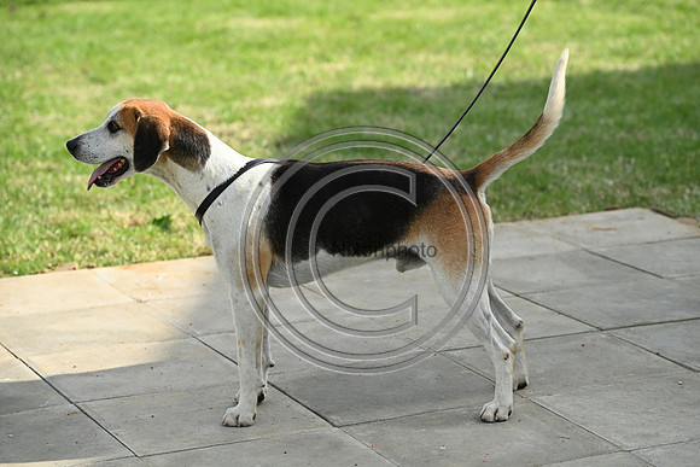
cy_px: 234
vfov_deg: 11.2
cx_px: 350
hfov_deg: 16.8
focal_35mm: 122
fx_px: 2373
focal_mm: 122
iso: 220
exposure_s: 1/1000
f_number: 4.5
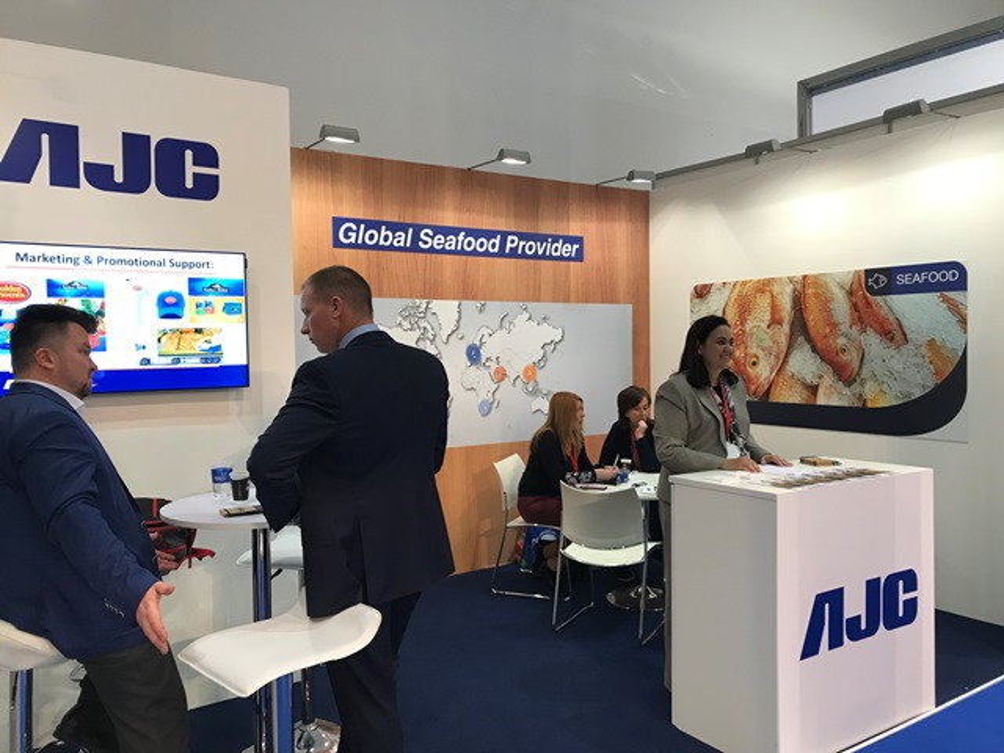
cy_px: 376
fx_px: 812
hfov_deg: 63.4
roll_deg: +1.1
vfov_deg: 49.7
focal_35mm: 28
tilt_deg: +0.6
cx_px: 502
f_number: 1.8
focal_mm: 3.99
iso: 40
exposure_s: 1/33
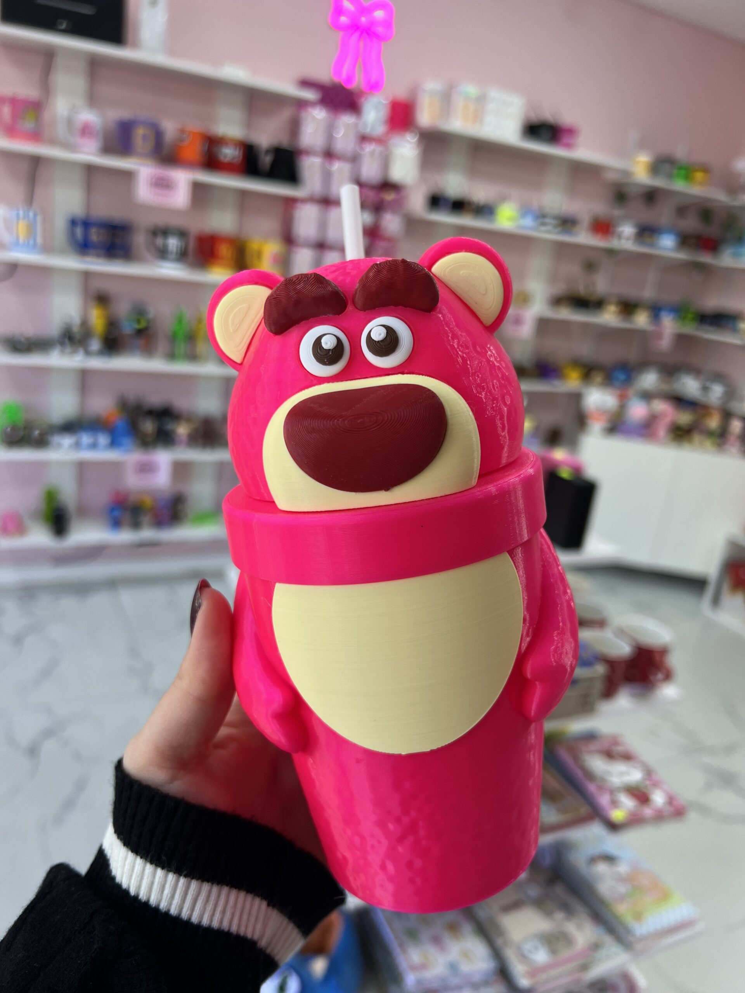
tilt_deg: -18.1
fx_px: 746
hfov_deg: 53.1
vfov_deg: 67.3
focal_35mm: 26
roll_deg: -8.3
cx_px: 372
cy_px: 496
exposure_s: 1/171
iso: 50
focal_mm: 5.7
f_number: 1.5
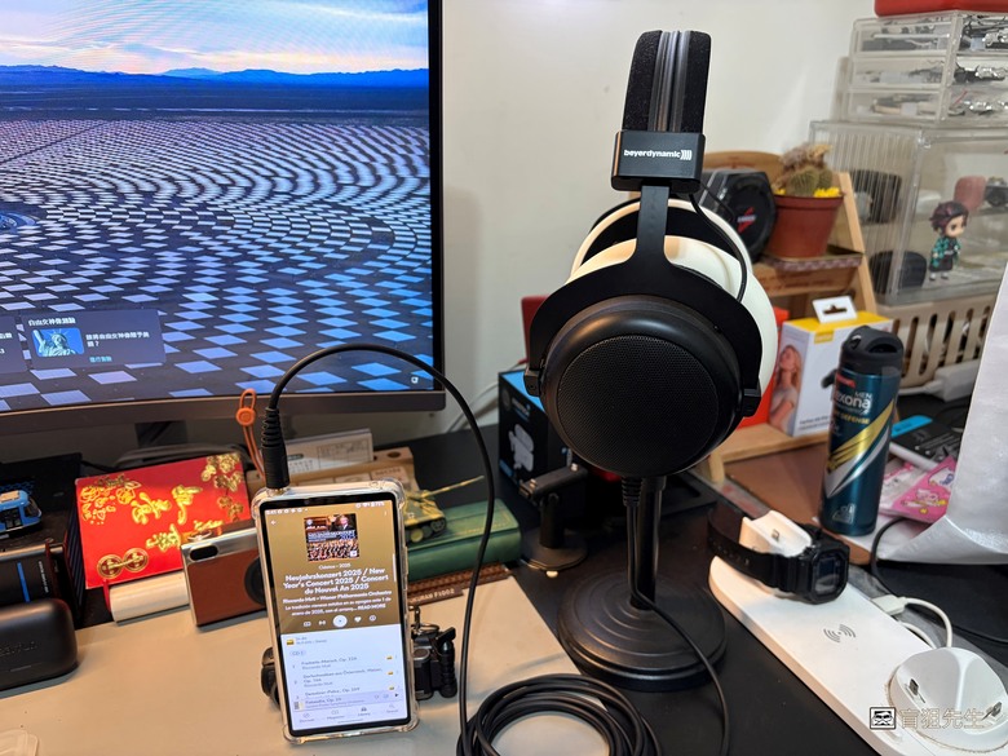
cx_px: 504
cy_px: 378
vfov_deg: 53.1
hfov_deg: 67.3
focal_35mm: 26
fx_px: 757
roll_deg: +1.0
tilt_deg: -21.0
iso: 200
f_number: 1.6
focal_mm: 5.96
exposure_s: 1/60
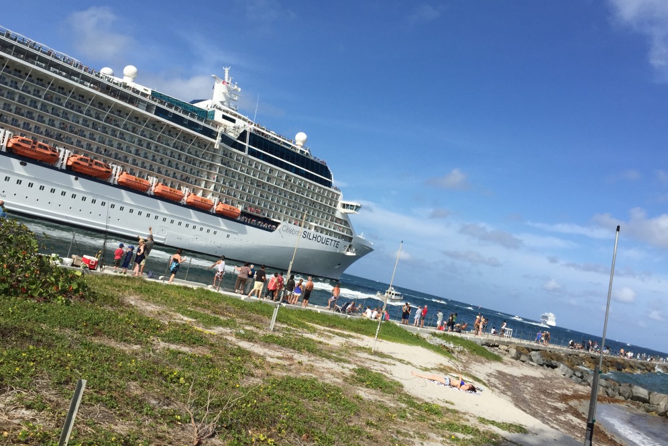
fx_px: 575
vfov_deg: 42.3
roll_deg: -14.9
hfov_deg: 60.3
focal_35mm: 31
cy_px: 206
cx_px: 331
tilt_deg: +5.1
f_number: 2.2
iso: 32
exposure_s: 1/2825
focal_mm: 4.15
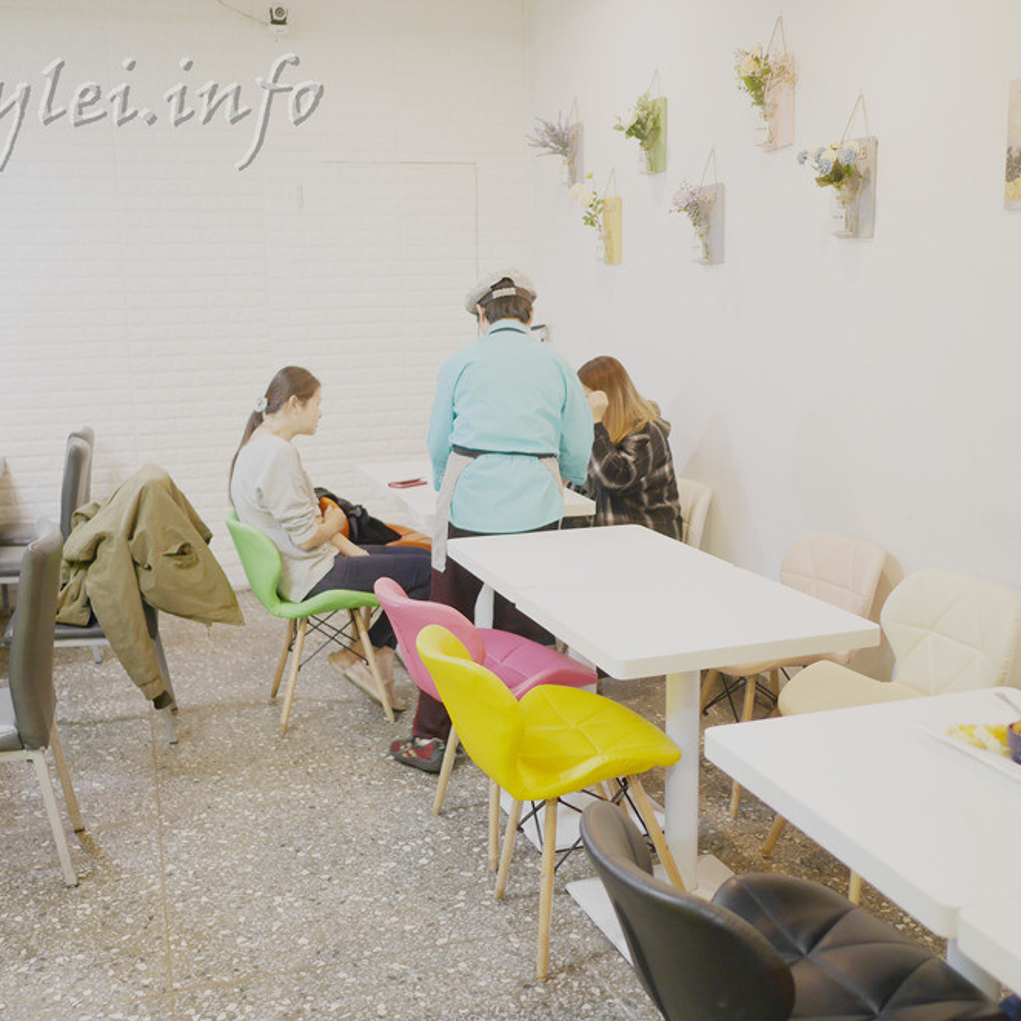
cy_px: 509
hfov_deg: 46.0
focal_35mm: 36
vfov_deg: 46.0
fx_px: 1201
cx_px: 487
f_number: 1.7
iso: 640
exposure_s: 1/60
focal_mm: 15
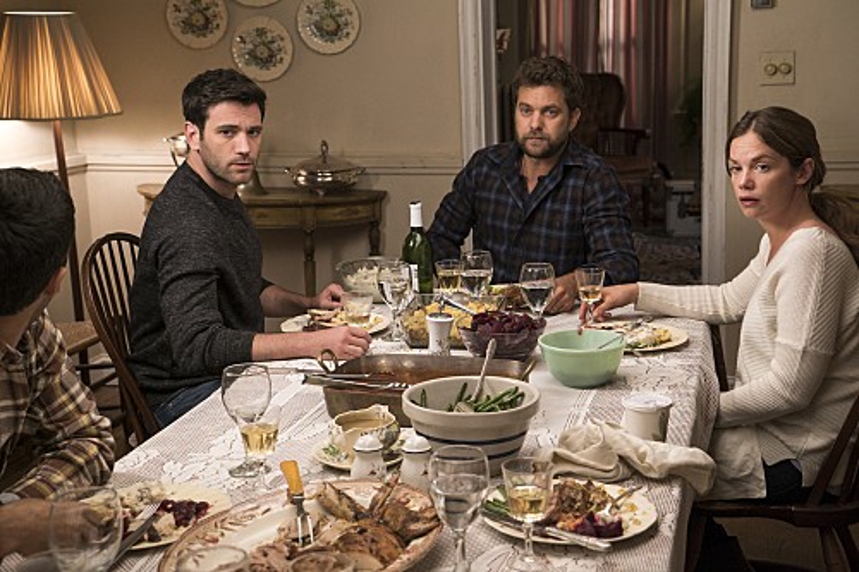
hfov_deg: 38.9
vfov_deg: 26.5
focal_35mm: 51
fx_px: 1216
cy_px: 286
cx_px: 430
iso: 2500
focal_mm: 51
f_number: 5.6
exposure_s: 1/80
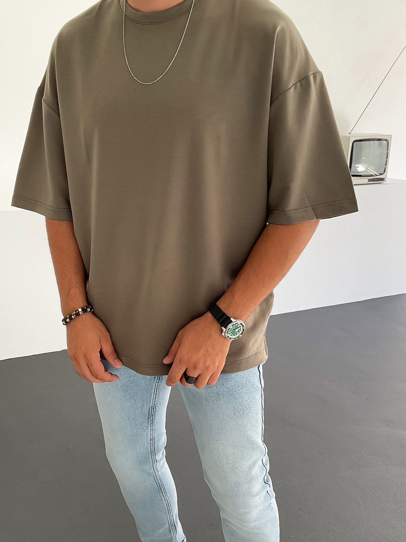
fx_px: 626
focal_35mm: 40
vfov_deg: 46.6
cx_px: 167
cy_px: 322
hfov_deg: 35.9
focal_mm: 3
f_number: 1.8
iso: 32
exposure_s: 1/120
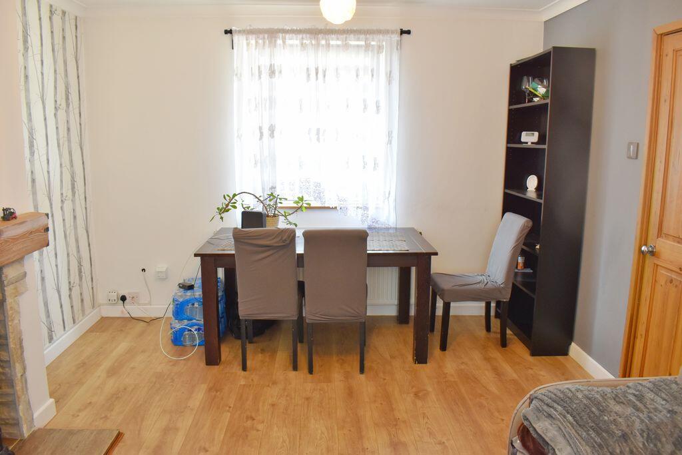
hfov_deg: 67.4
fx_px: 512
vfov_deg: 47.9
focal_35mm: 27
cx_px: 341
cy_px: 228
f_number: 5.6
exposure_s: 1/20
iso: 450
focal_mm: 18
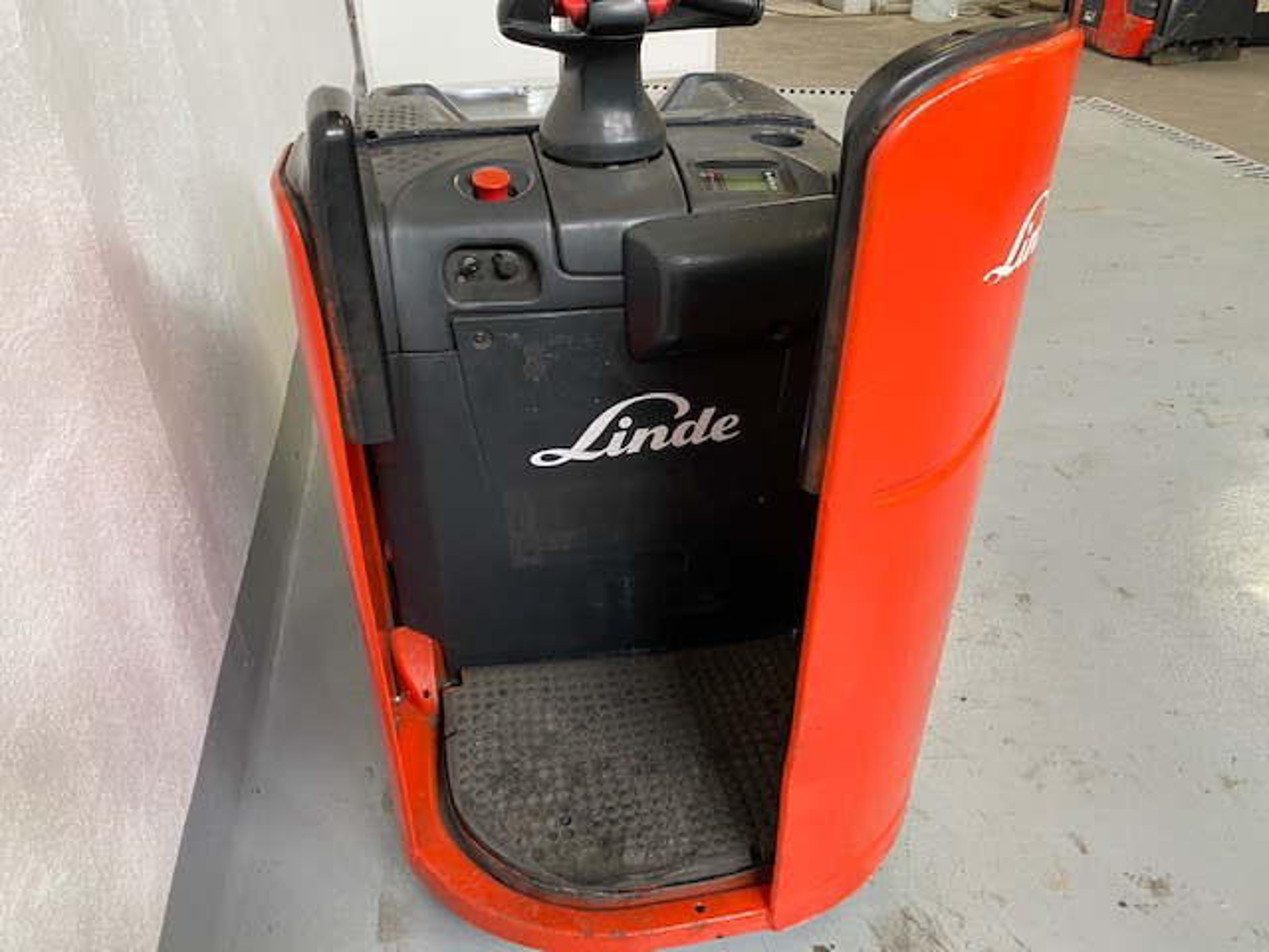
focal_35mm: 26
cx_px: 634
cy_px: 476
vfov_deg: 53.1
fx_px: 953
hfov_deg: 67.3
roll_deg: -0.6
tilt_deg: -34.3
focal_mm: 4.25
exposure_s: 1/60
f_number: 1.8
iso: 125
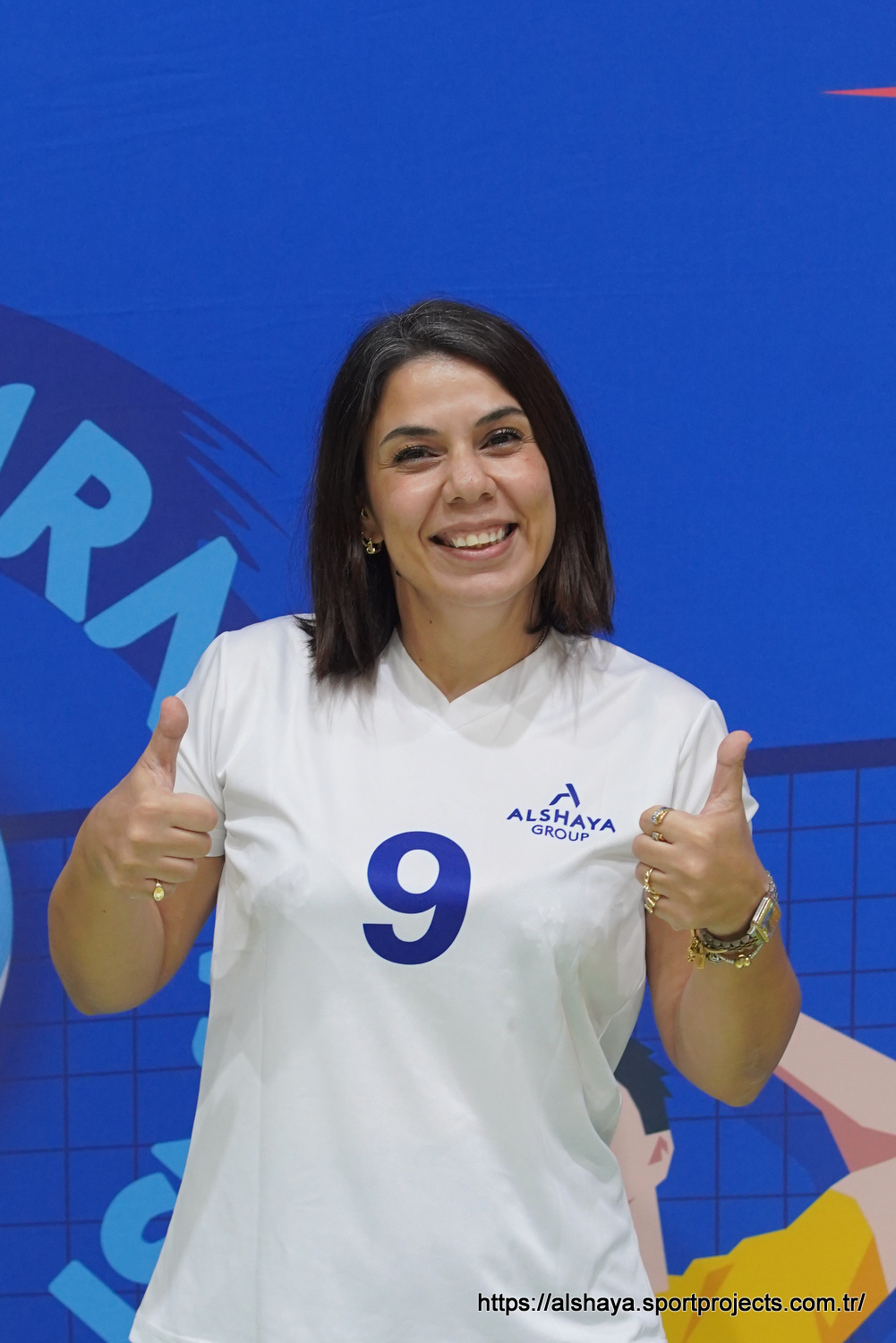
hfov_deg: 19.5
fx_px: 2611
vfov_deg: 28.8
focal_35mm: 70
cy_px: 672
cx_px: 448
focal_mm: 70
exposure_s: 1/160
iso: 2000
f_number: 4
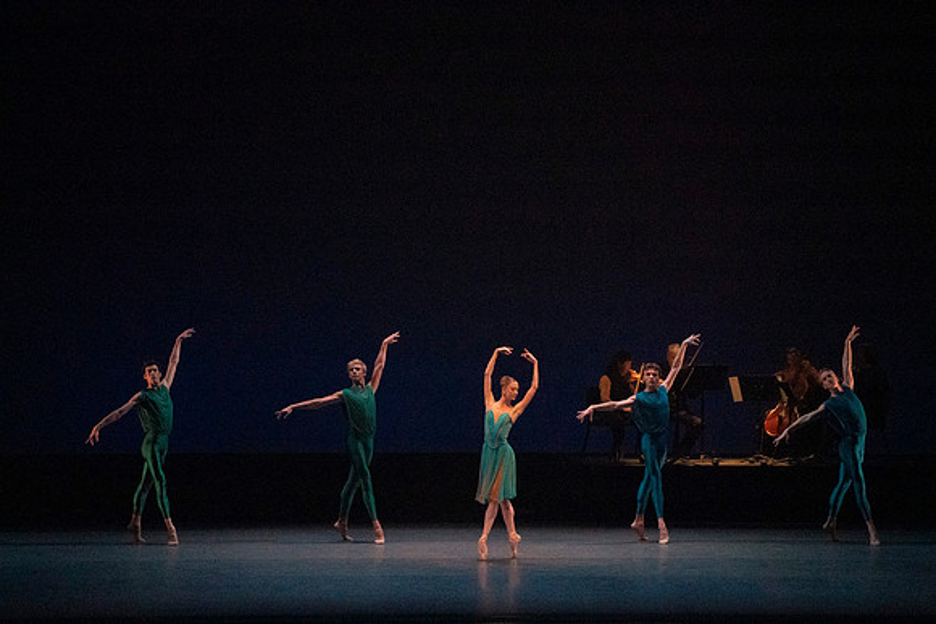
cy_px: 312
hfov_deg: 13.2
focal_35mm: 156
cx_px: 468
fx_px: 4057
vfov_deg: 8.8
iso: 25600
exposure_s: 1/400
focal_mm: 156
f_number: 8
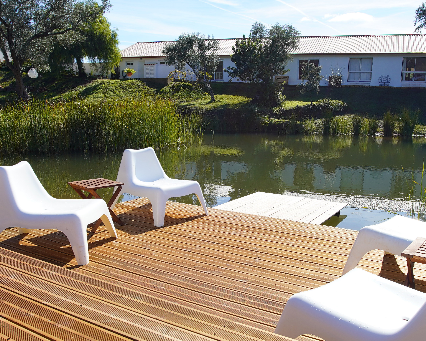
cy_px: 203
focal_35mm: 34
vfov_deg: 43.2
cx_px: 217
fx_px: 429
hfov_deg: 52.8
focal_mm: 17
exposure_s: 1/250
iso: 100
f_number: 8
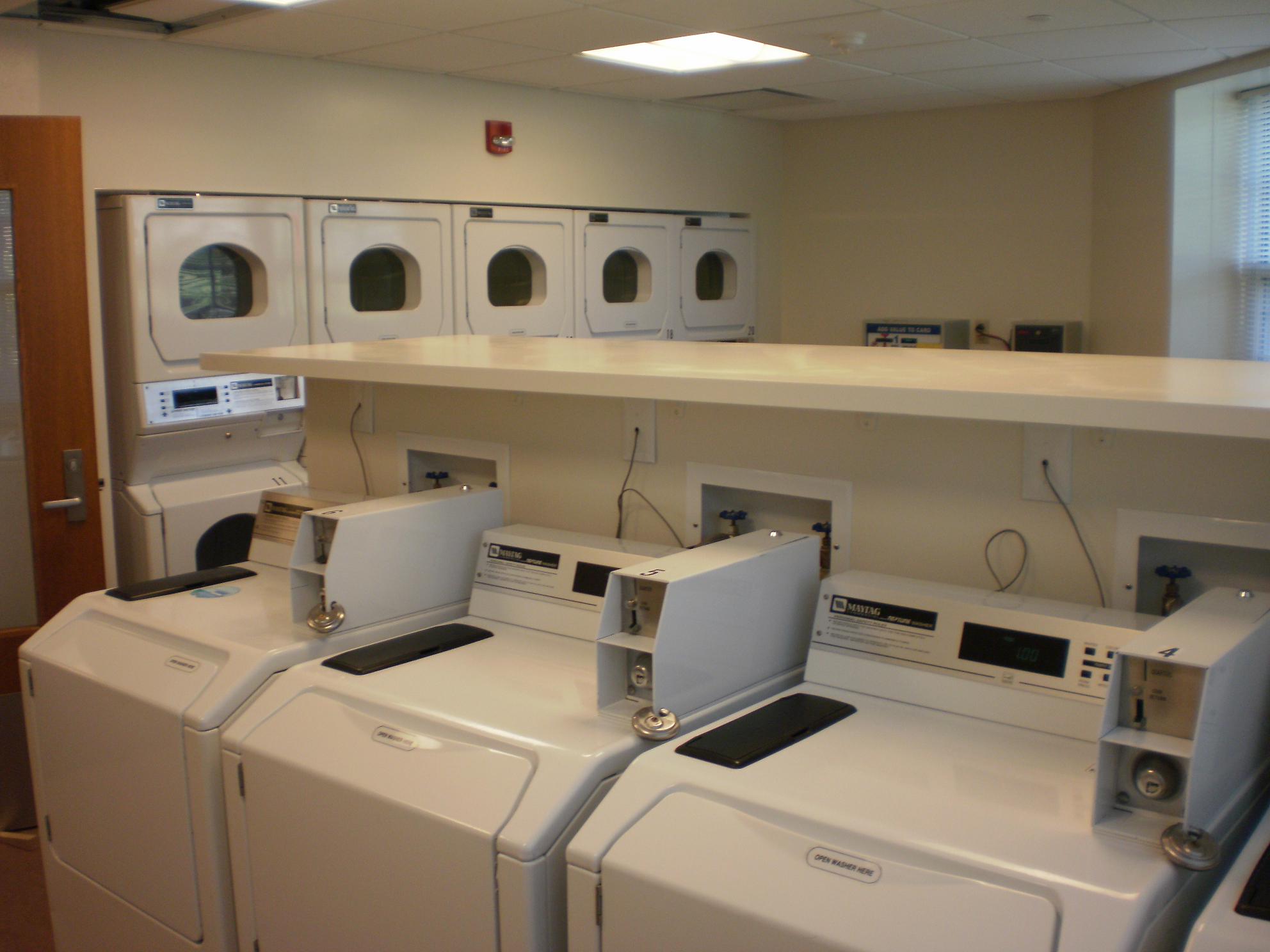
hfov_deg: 51.4
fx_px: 1321
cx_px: 635
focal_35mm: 36
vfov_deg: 39.7
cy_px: 476
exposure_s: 1/40
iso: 100
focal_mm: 6.3
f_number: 3.1
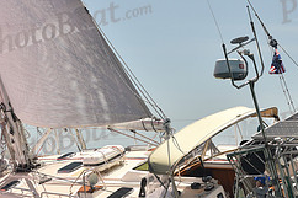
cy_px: 186
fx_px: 1390
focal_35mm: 168
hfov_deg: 12.2
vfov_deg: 8.1
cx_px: 217
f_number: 5.6
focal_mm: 70
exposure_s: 1/800
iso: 250
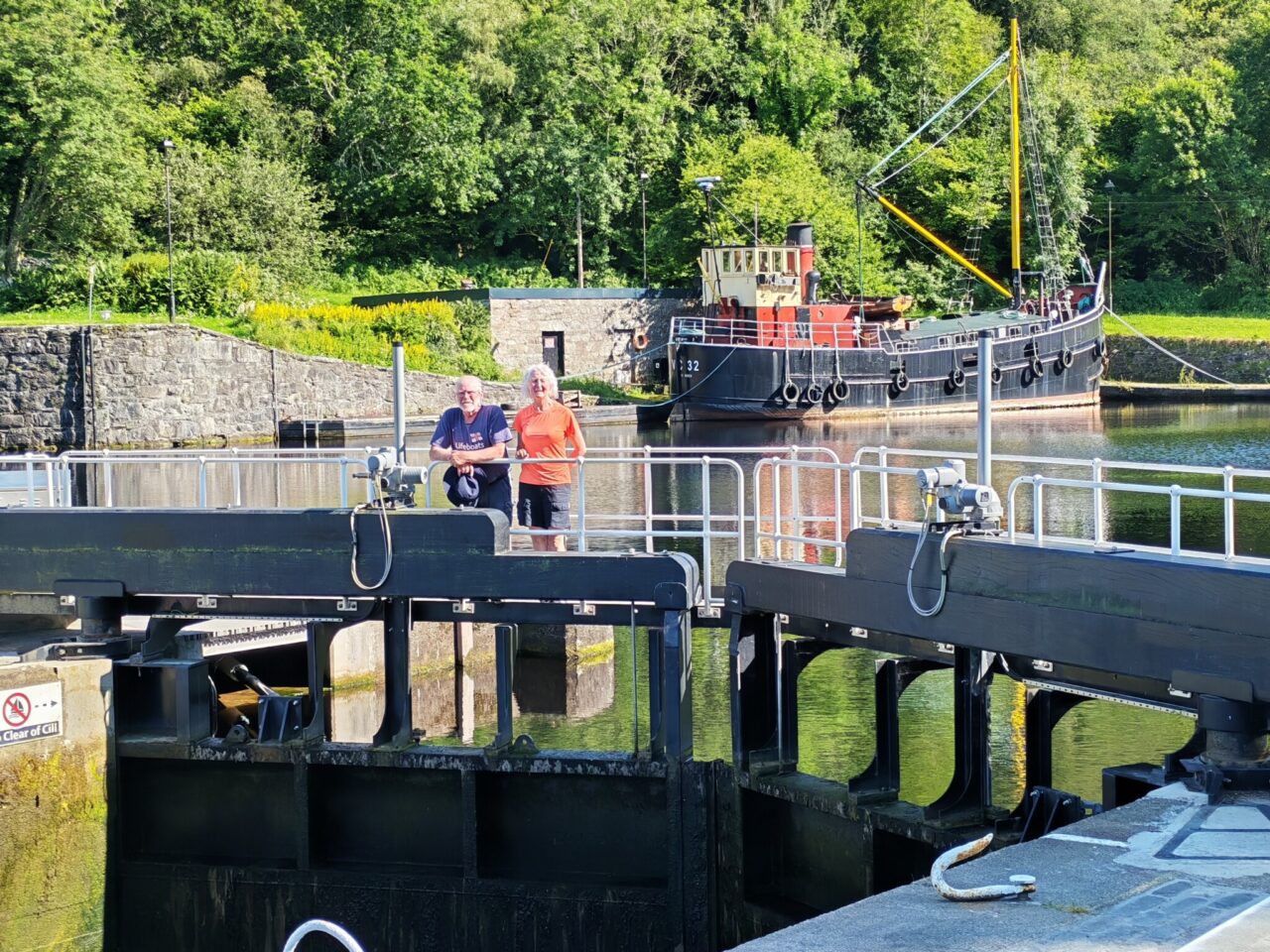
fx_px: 2421
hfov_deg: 29.4
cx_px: 635
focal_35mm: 66
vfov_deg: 22.3
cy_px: 476
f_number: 1.9
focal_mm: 6.12
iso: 50
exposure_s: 1/370
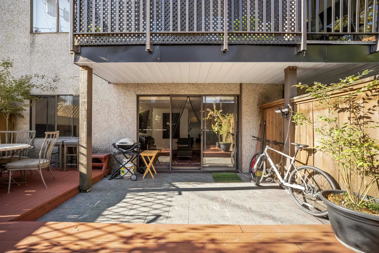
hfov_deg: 106.3
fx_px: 142
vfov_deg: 83.3
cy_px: 126
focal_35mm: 14
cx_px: 190
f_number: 9
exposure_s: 1/10
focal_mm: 9
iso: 250
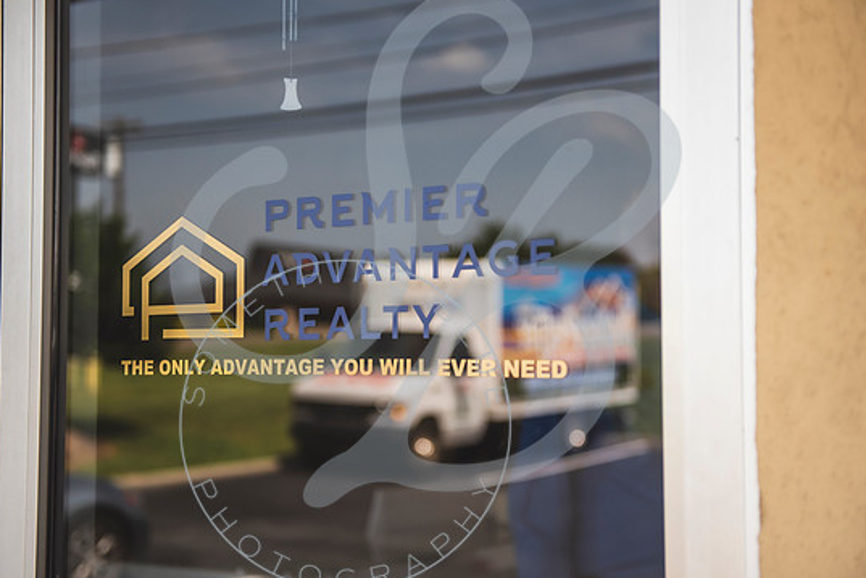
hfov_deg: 34.5
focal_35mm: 58
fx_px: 1395
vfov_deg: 23.4
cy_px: 290
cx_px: 434
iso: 100
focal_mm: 52
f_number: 2.8
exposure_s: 1/1600
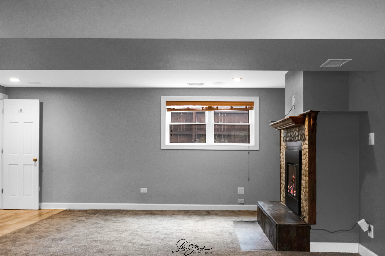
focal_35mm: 36
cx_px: 192
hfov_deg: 53.1
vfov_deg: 36.9
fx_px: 385
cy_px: 128
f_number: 8
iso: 400
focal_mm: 24
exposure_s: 1/1250
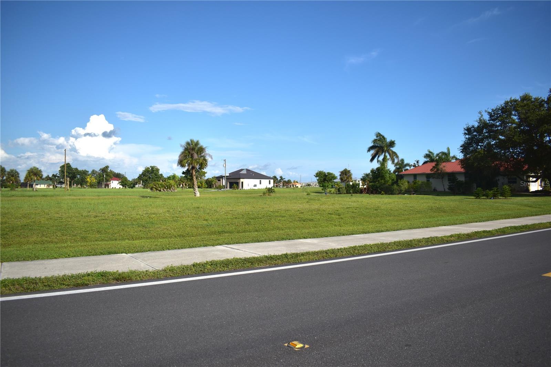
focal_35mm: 27
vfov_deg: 47.9
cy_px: 184
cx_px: 276
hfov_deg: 67.4
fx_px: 413
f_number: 3.5
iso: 100
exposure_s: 1/2000
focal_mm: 18
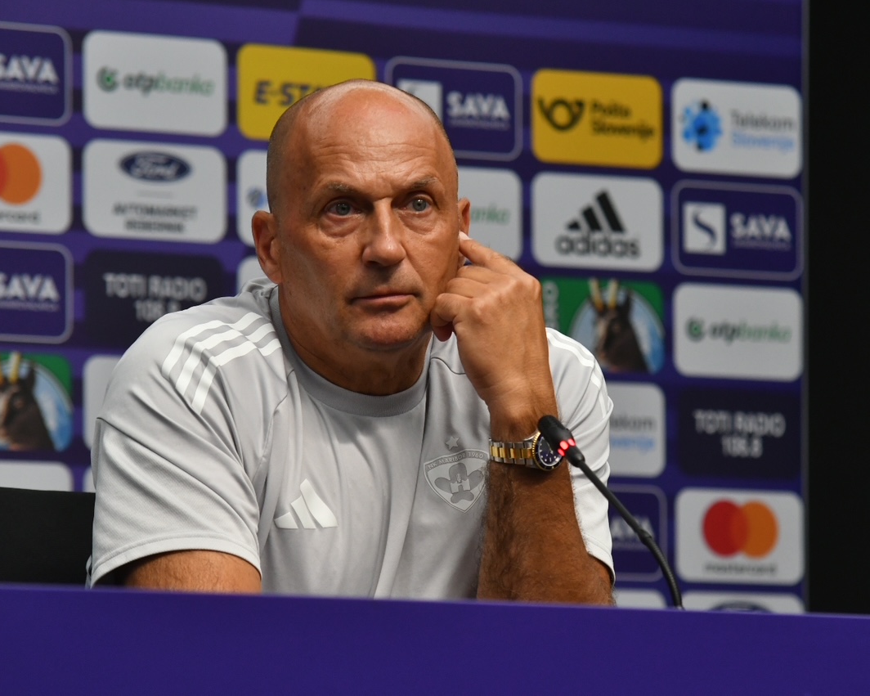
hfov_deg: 7.1
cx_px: 504
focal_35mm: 271
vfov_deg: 5.7
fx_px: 6977
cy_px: 348
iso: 1250
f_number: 4.5
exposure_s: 1/320
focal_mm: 160
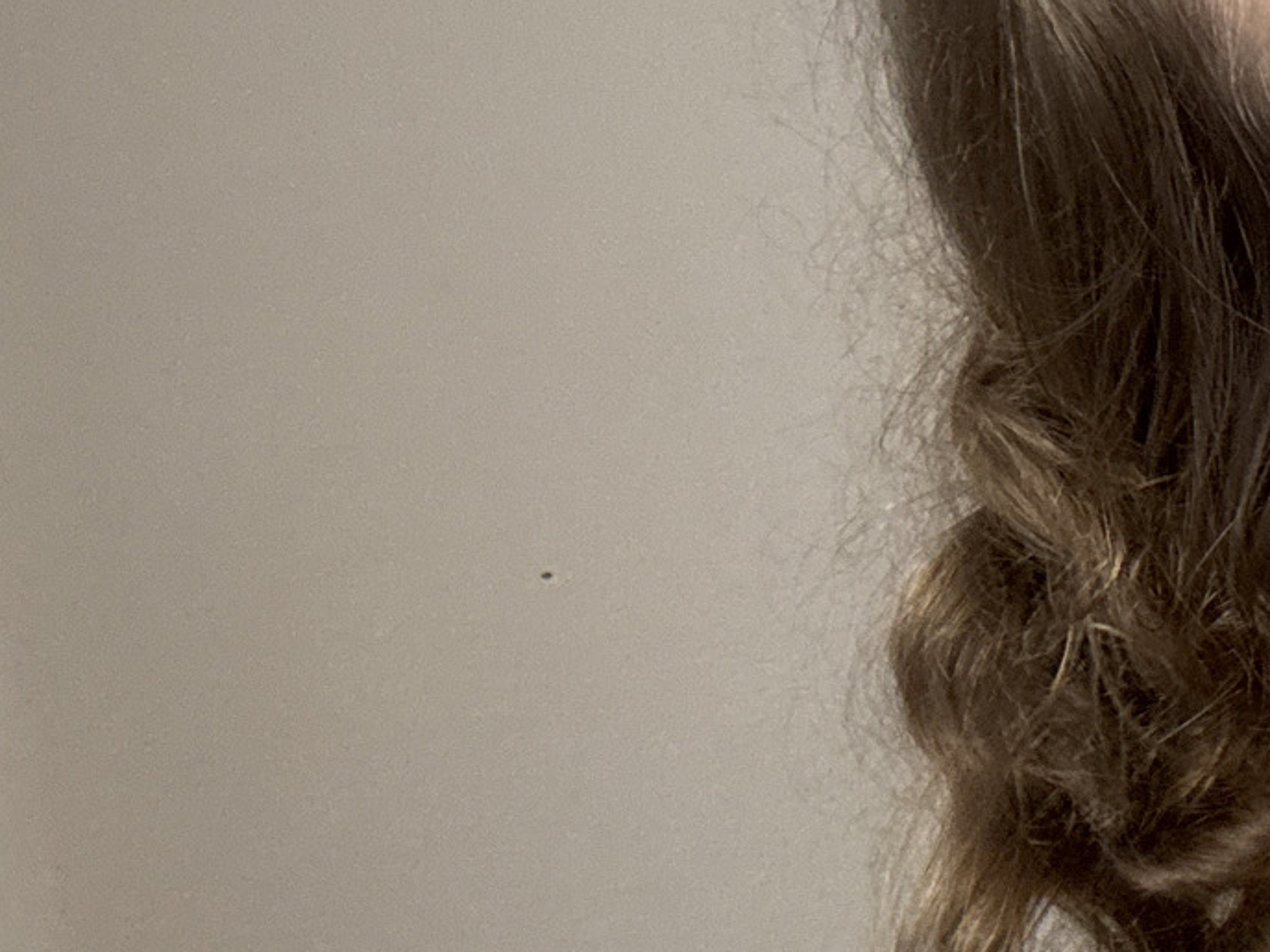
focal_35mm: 67
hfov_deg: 24.6
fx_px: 2458
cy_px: 421
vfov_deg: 21.9
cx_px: 1727
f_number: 1.9
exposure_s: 1/60
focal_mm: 2.69
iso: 125
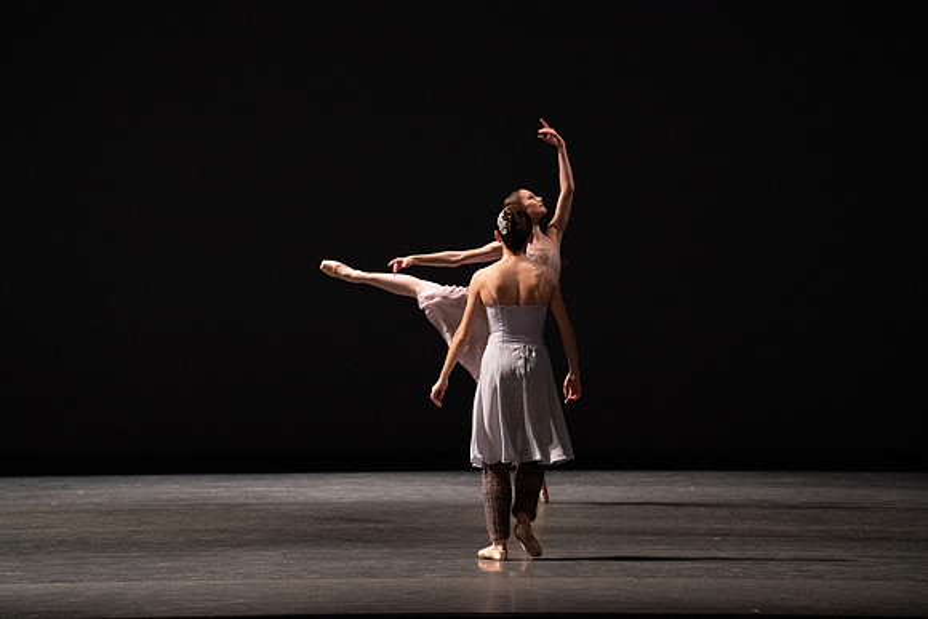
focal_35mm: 200
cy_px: 310
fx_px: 5157
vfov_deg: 6.9
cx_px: 464
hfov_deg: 10.3
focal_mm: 200
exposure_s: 1/400
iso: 12800
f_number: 5
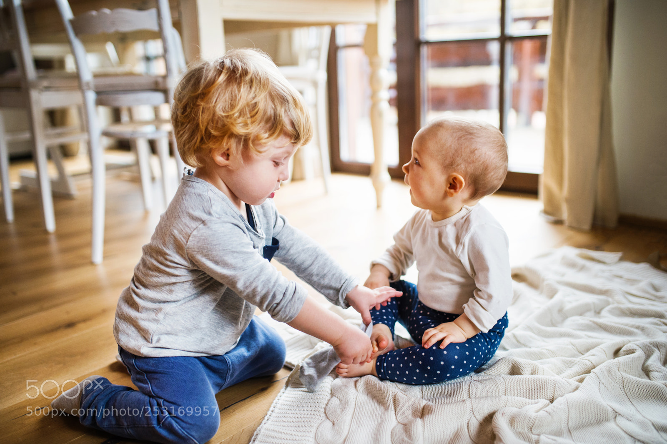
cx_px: 334
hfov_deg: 54.5
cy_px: 222
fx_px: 648
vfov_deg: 37.8
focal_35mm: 35
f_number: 2
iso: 1000
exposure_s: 1/500
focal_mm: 35
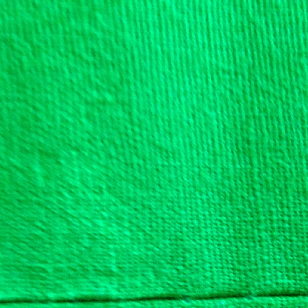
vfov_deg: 18.3
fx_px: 936
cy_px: 297
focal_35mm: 93
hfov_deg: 18.7
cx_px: 128
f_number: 2.4
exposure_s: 1/20
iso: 160
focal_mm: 4.13
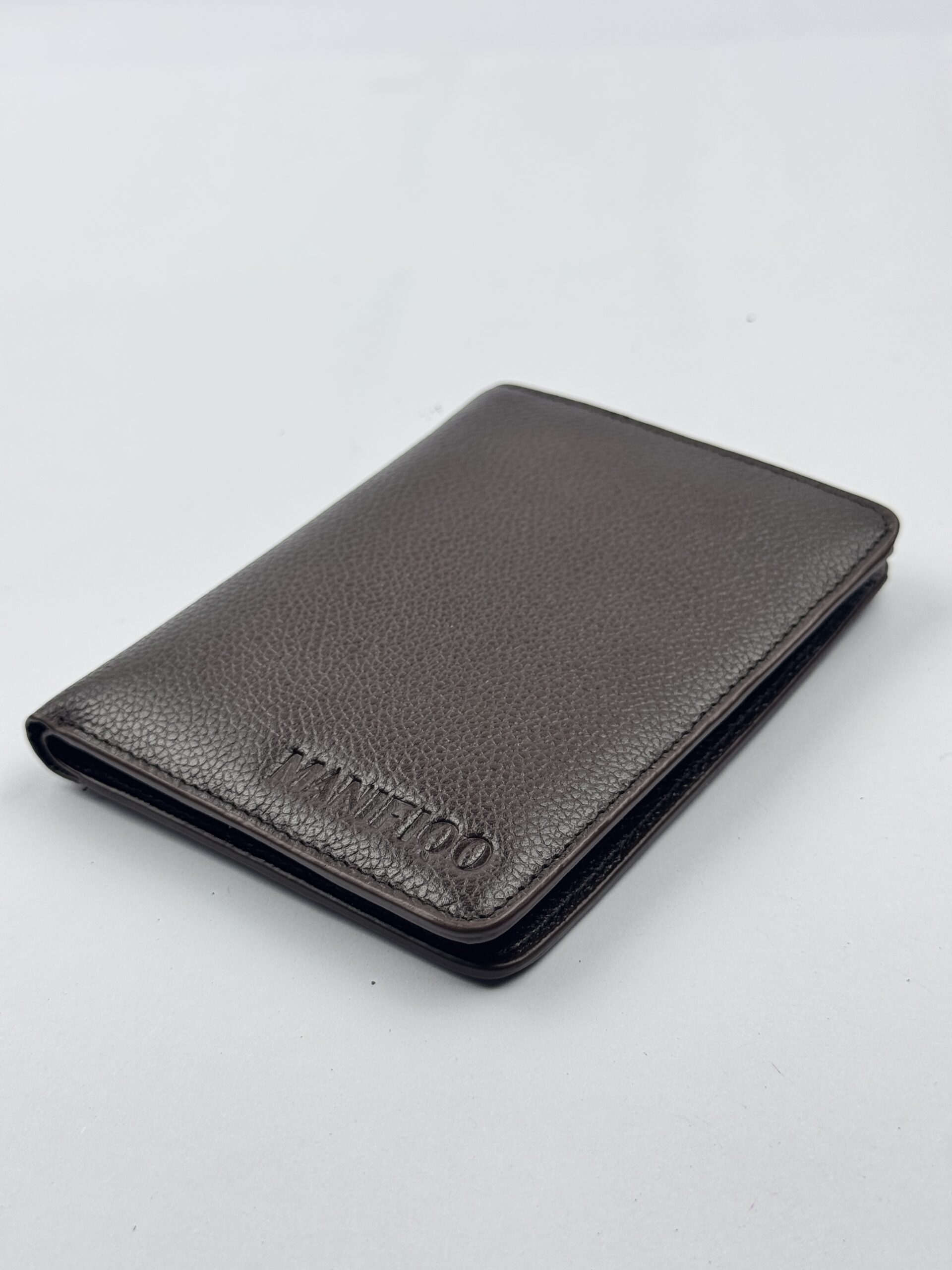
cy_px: 635
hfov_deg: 30.3
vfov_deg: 39.7
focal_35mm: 48
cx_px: 476
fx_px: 1760
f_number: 1.78
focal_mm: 6.76
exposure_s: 1/160
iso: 64
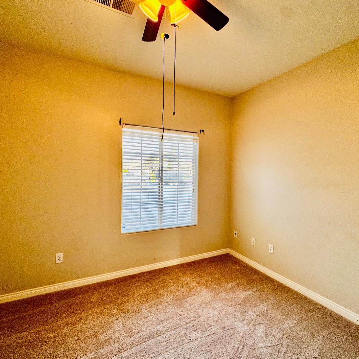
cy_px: 177
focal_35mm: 17
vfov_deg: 84.0
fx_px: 199
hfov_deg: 84.0
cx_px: 181
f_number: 2.2
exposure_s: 1/120
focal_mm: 2.22
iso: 125
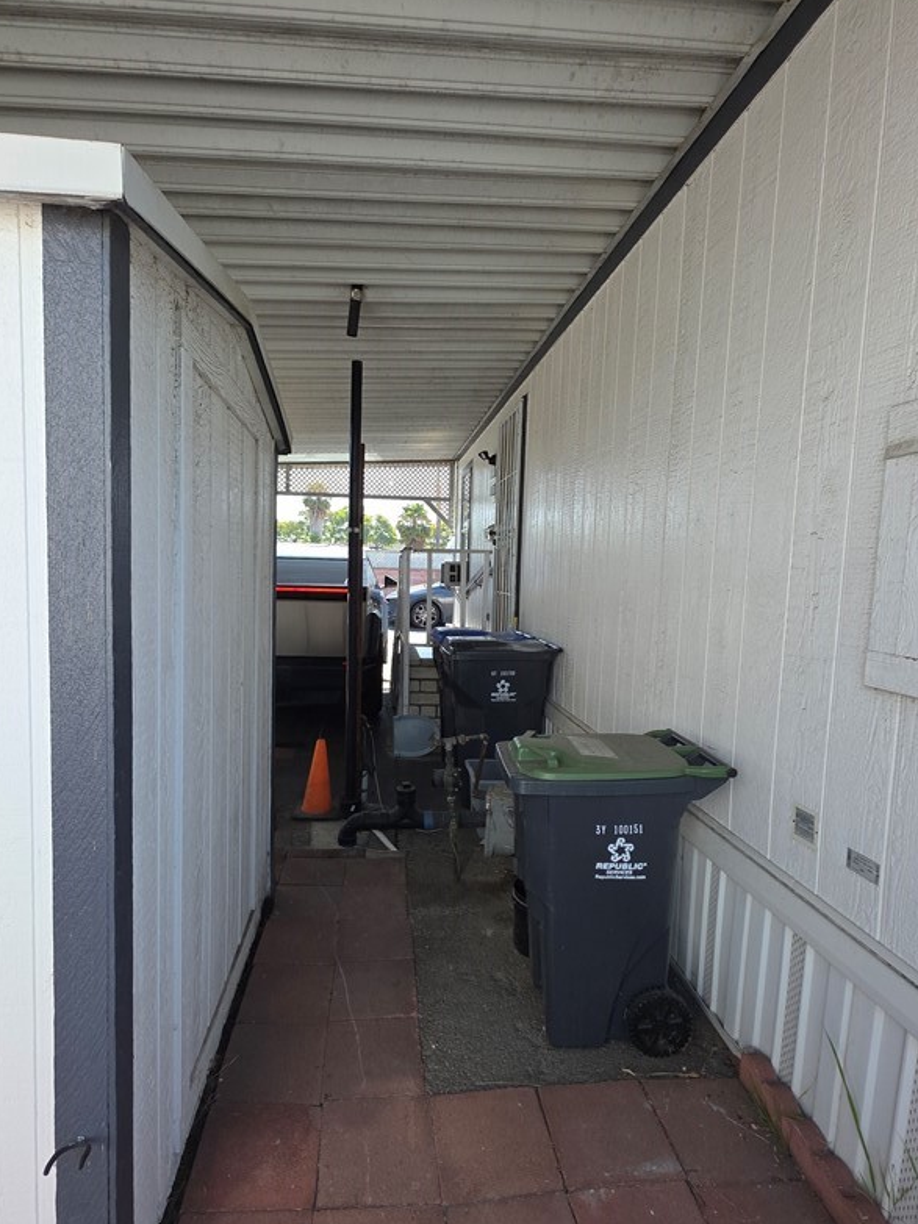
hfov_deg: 74.7
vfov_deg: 91.0
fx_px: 601
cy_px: 628
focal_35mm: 17
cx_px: 443
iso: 64
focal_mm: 2.2
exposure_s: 1/719
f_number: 1.9
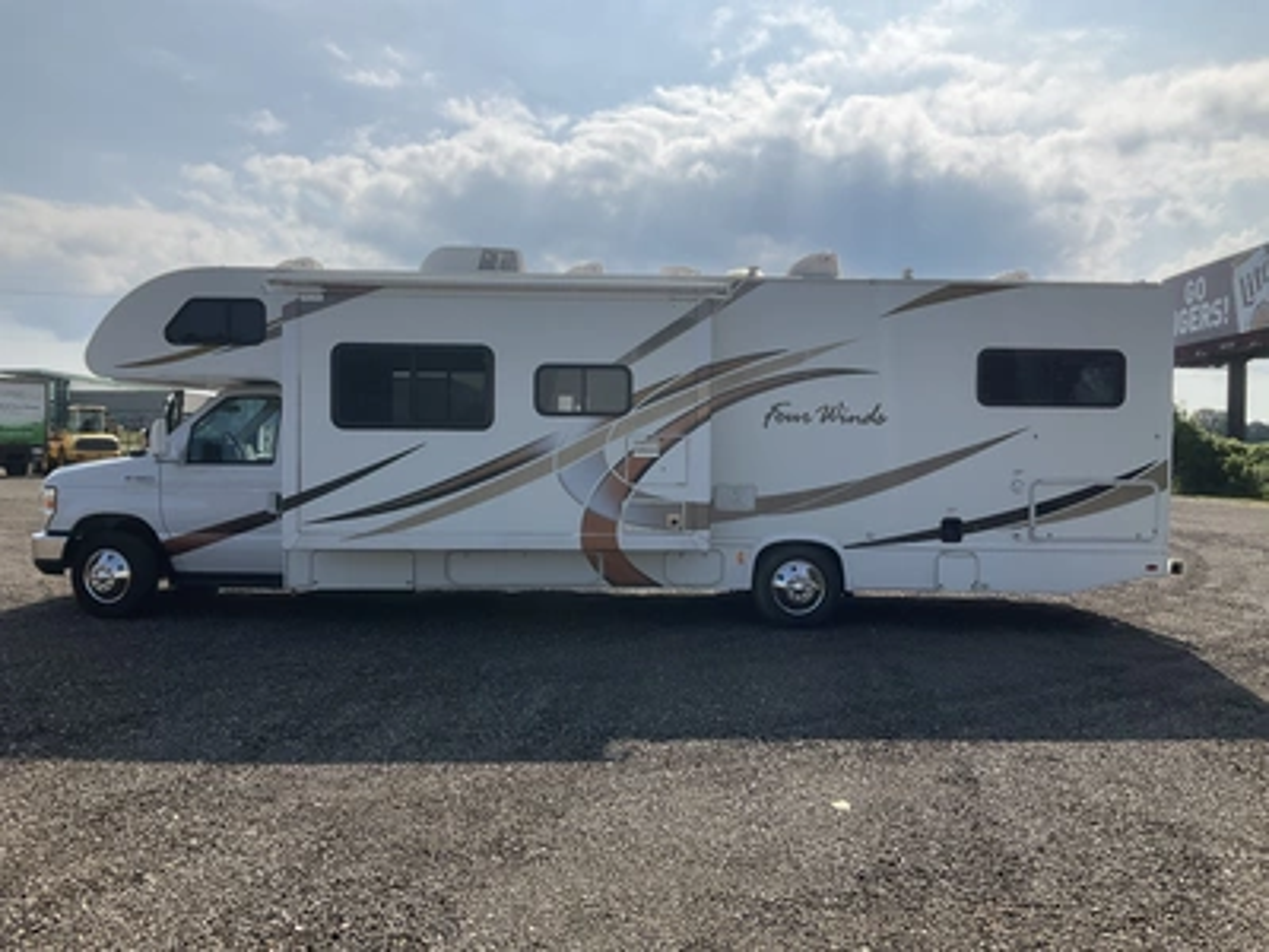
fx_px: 1063
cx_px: 634
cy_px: 476
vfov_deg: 48.2
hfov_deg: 61.7
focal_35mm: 29
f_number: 1.8
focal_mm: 3
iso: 25
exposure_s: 1/3788
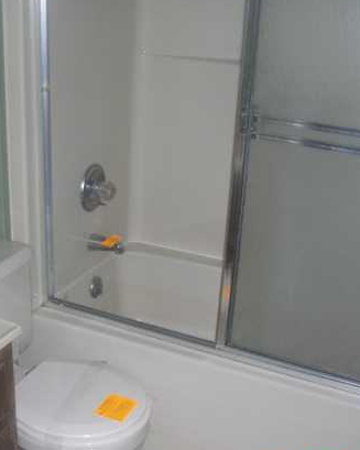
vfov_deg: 34.1
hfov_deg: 27.4
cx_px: 110
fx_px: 733
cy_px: 250
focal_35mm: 55
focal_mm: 6.3
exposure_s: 1/60
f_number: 2.8
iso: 200
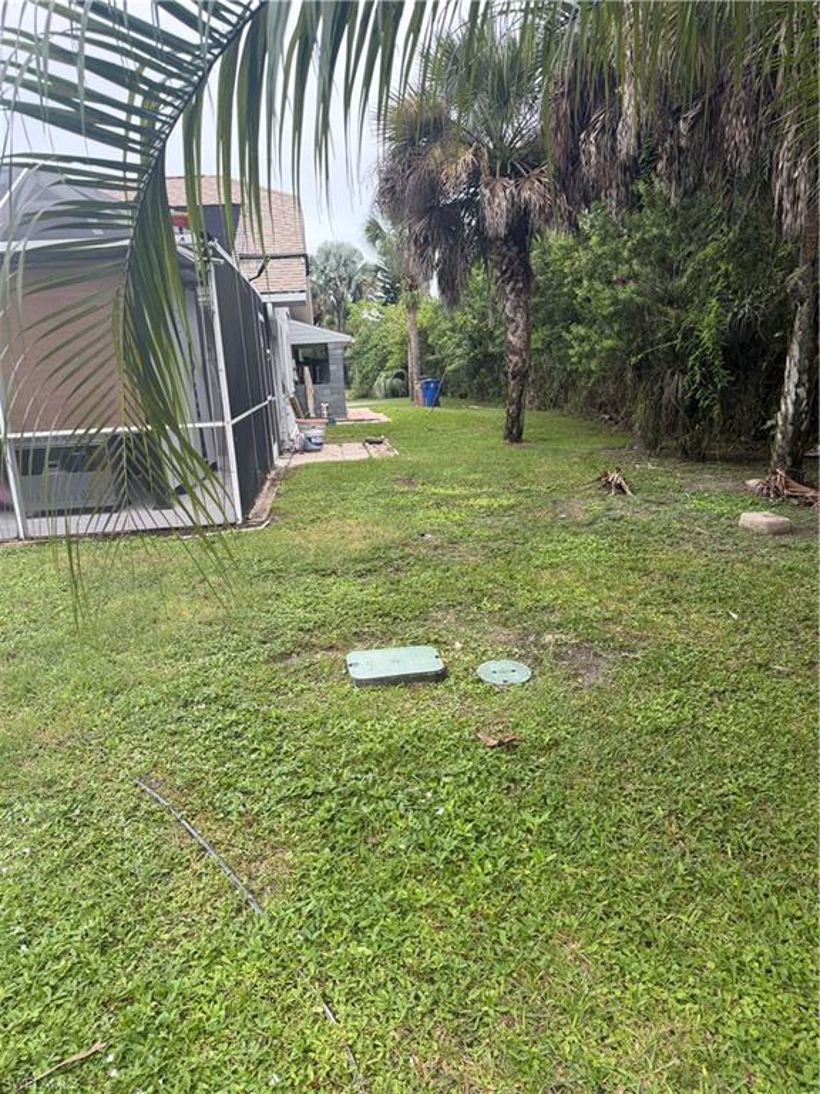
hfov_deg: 56.8
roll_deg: +3.7
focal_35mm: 24
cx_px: 410
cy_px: 547
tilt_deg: -14.3
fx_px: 758
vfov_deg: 71.6
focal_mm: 6.76
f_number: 1.78
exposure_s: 1/858
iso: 100
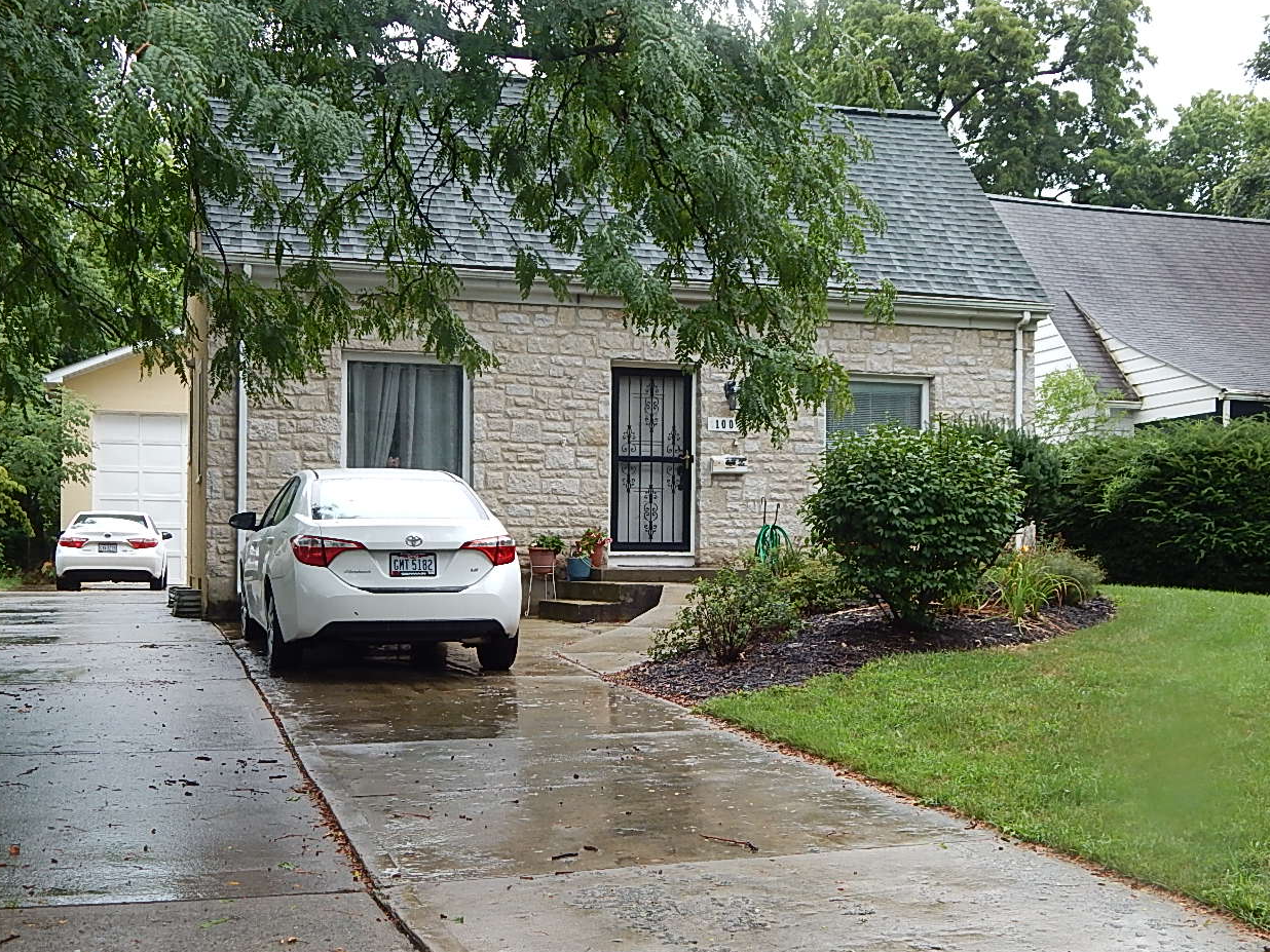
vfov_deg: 32.8
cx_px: 647
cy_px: 557
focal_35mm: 44
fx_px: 1614
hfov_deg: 42.9
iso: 125
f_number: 3.3
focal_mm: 6.1
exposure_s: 1/200
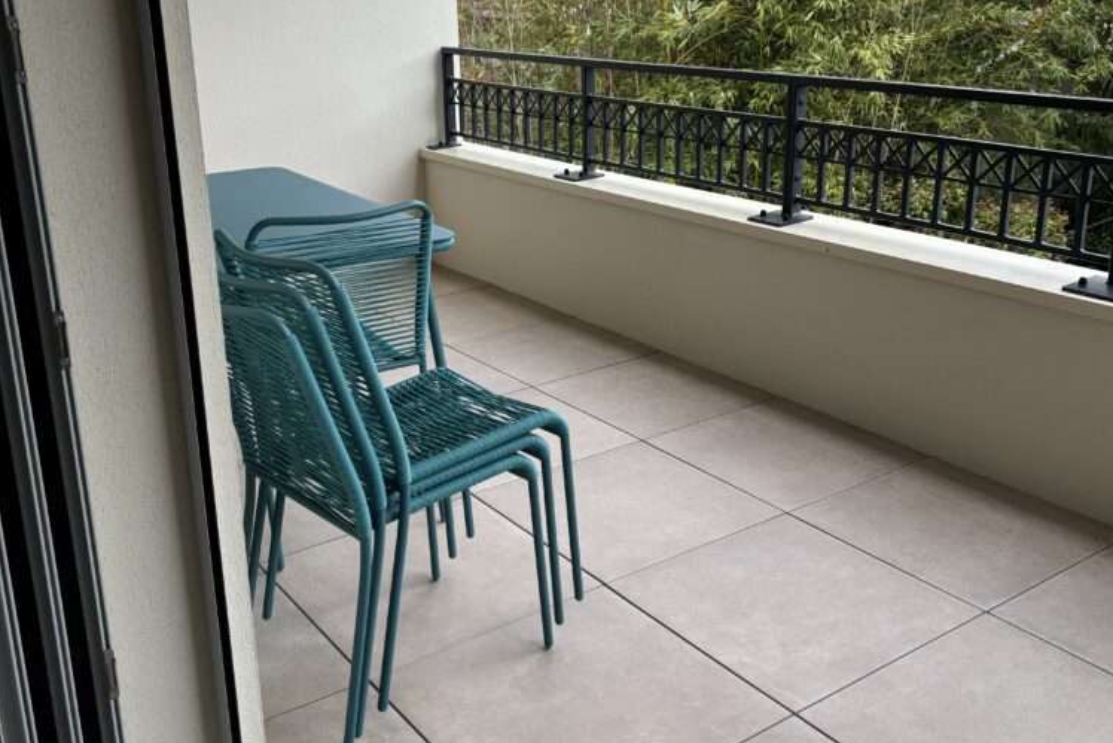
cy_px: 307
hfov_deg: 51.9
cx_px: 568
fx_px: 1144
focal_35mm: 37
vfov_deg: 35.9
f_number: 1.6
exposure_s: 1/121
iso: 40
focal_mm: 5.96
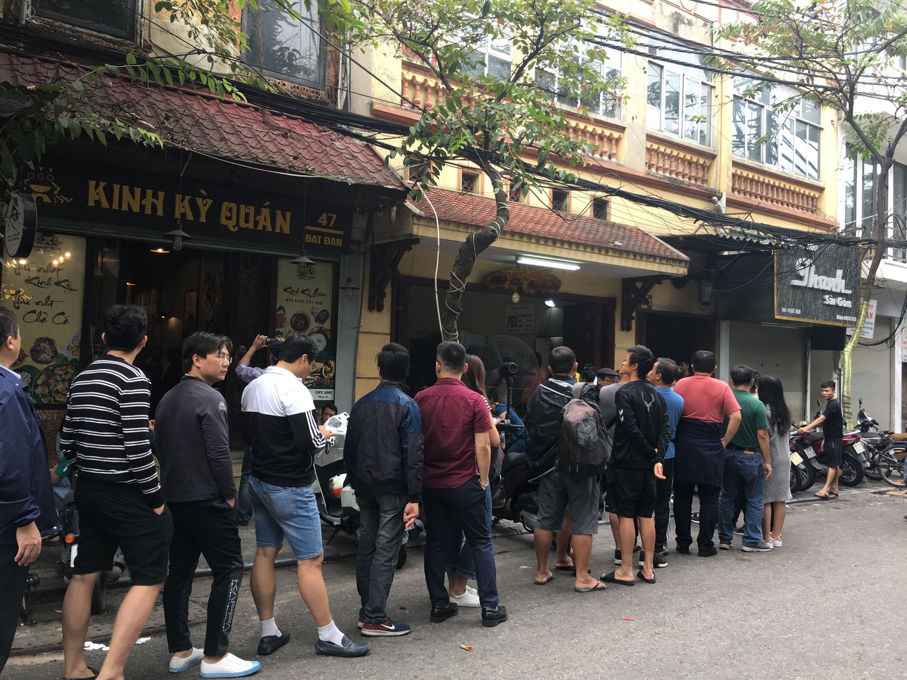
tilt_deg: +3.1
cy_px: 340
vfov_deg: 48.2
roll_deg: -1.4
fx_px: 760
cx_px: 454
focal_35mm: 29
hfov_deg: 61.7
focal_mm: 4.15
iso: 32
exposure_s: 1/50
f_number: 2.2
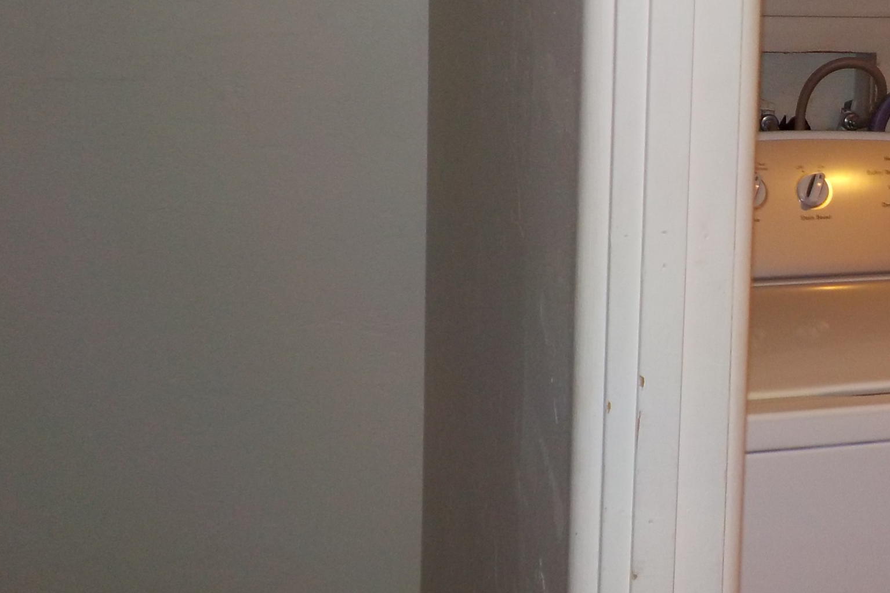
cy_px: 59
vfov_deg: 21.7
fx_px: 1508
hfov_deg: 31.0
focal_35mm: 61
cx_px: 842
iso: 200
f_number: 3.3
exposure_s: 1/30
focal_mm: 4.1
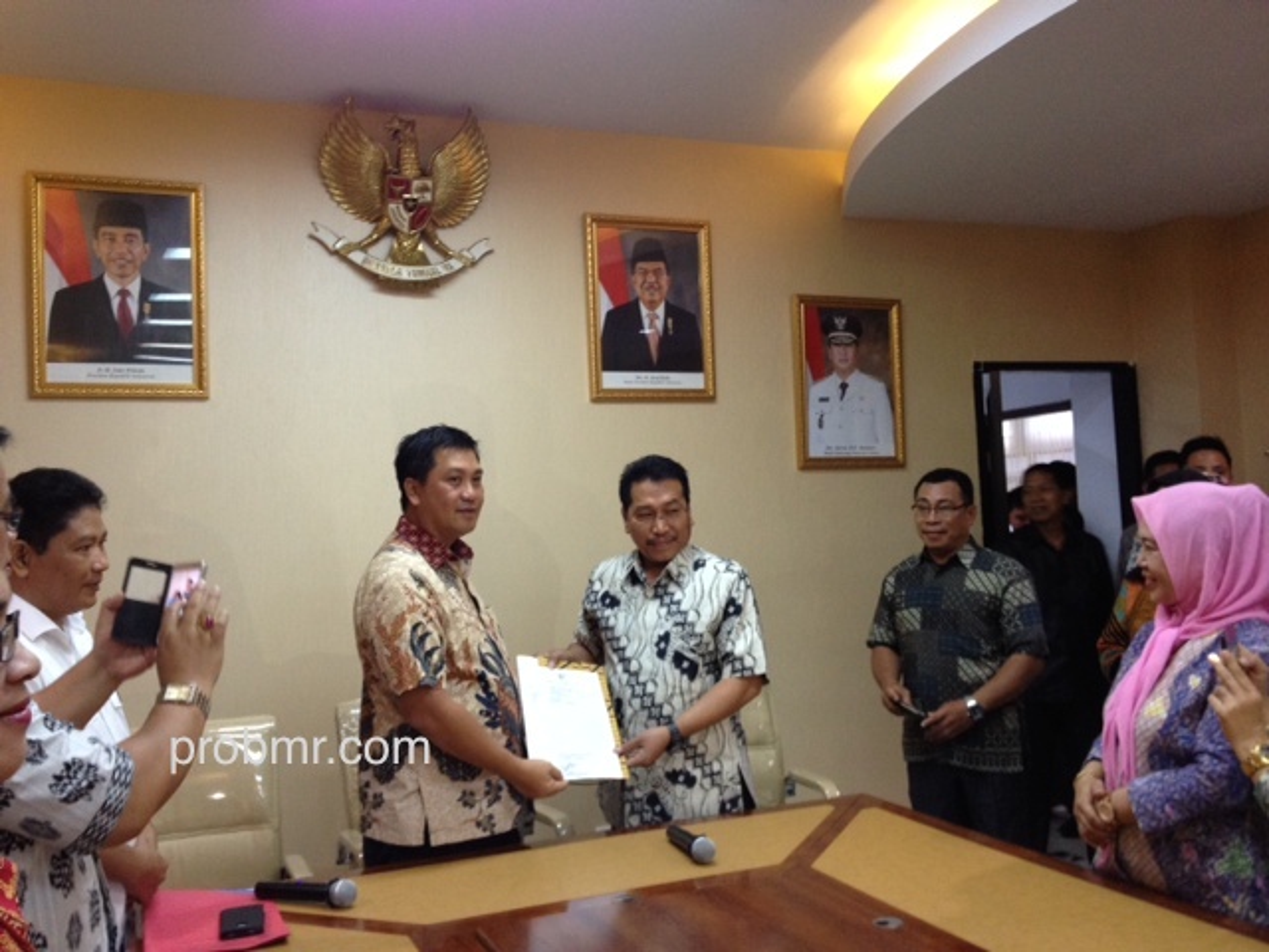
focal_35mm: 35
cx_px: 634
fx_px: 1283
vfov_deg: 40.7
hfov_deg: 52.6
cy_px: 476
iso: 160
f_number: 2.4
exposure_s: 1/20
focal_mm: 4.28
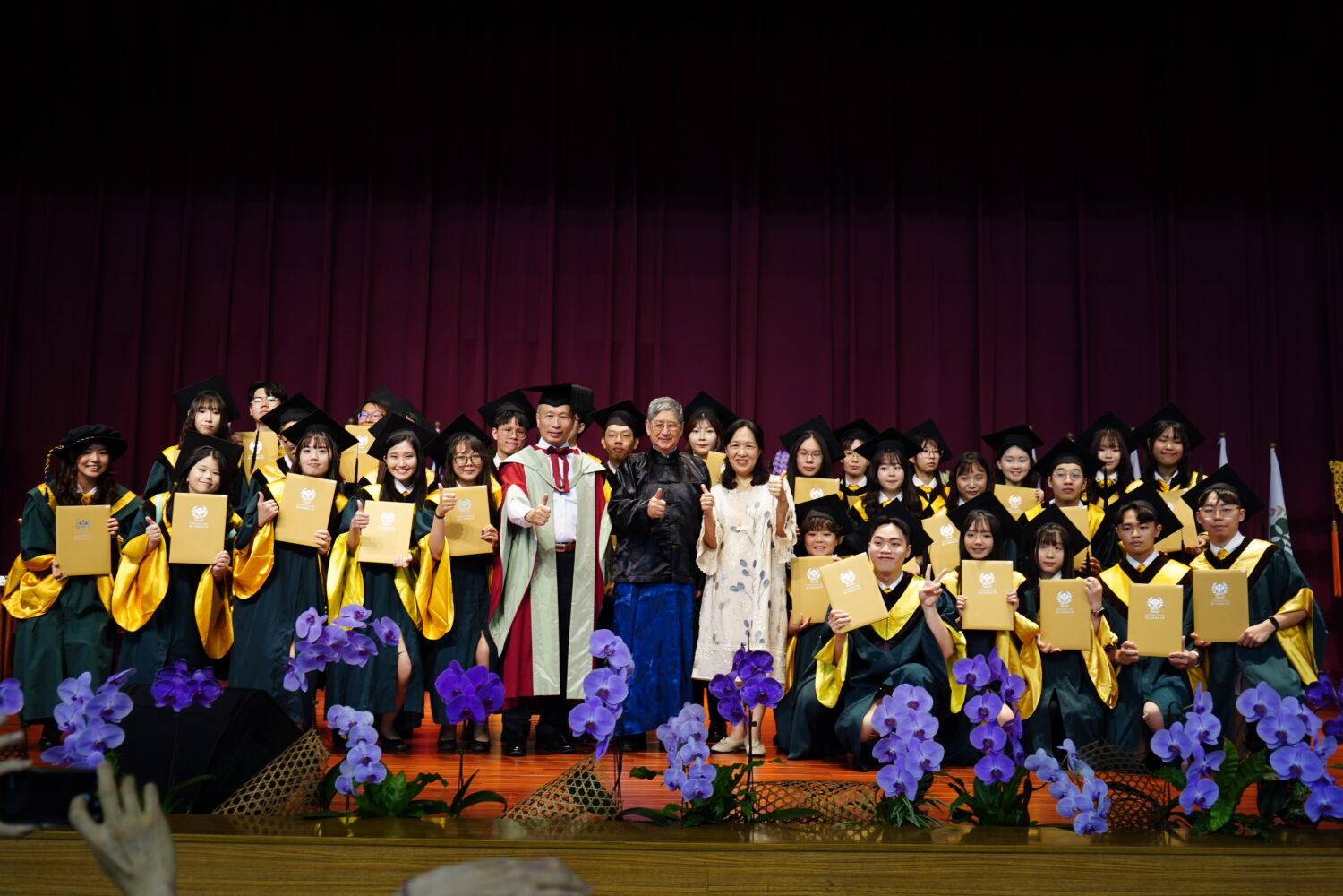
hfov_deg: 55.8
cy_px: 448
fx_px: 1268
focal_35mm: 34
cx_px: 672
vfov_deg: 38.9
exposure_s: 1/60
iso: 400
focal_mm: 34
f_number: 4
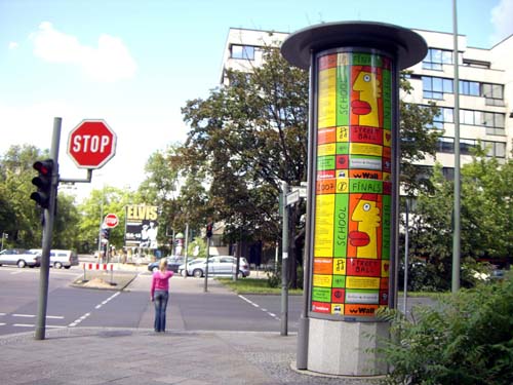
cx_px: 256
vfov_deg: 37.7
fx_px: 563
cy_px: 192
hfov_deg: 49.0
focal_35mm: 38
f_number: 2.7
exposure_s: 1/400
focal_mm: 6.2
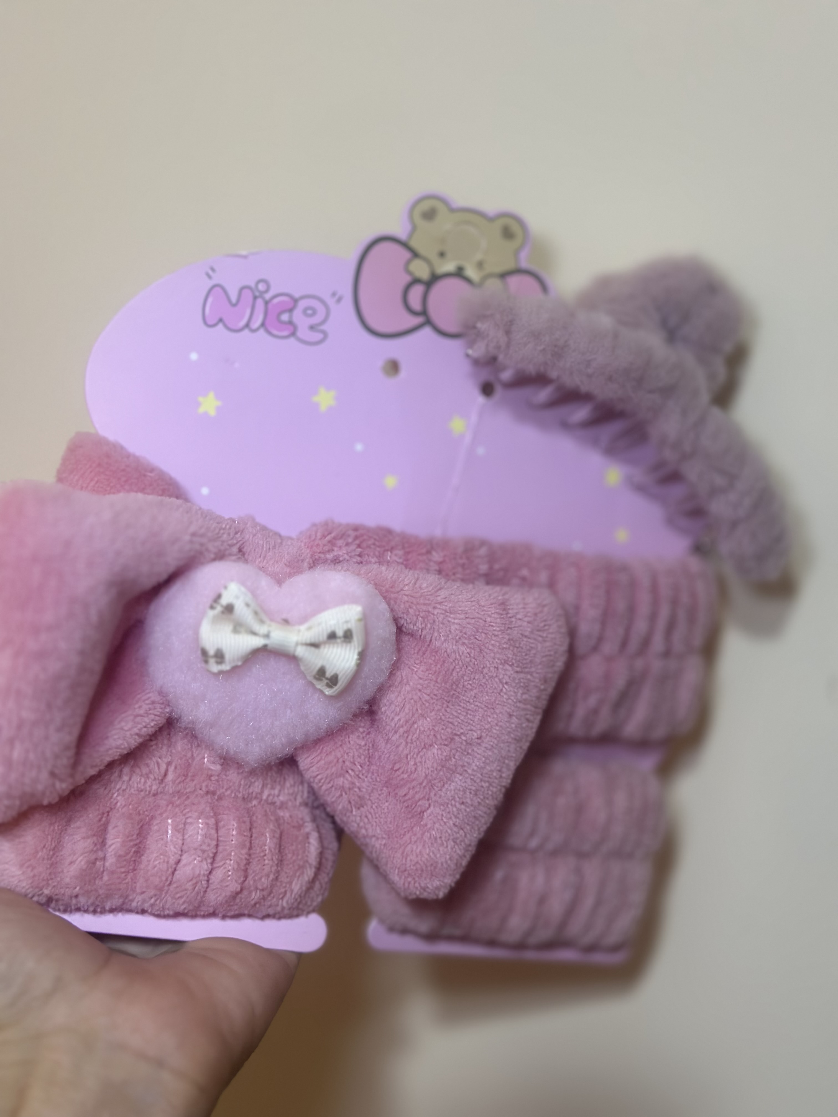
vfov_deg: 39.7
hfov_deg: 30.3
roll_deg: -0.2
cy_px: 558
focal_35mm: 48
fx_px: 1549
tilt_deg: -10.1
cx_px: 419
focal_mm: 6.86
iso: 250
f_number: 1.78
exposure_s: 1/60
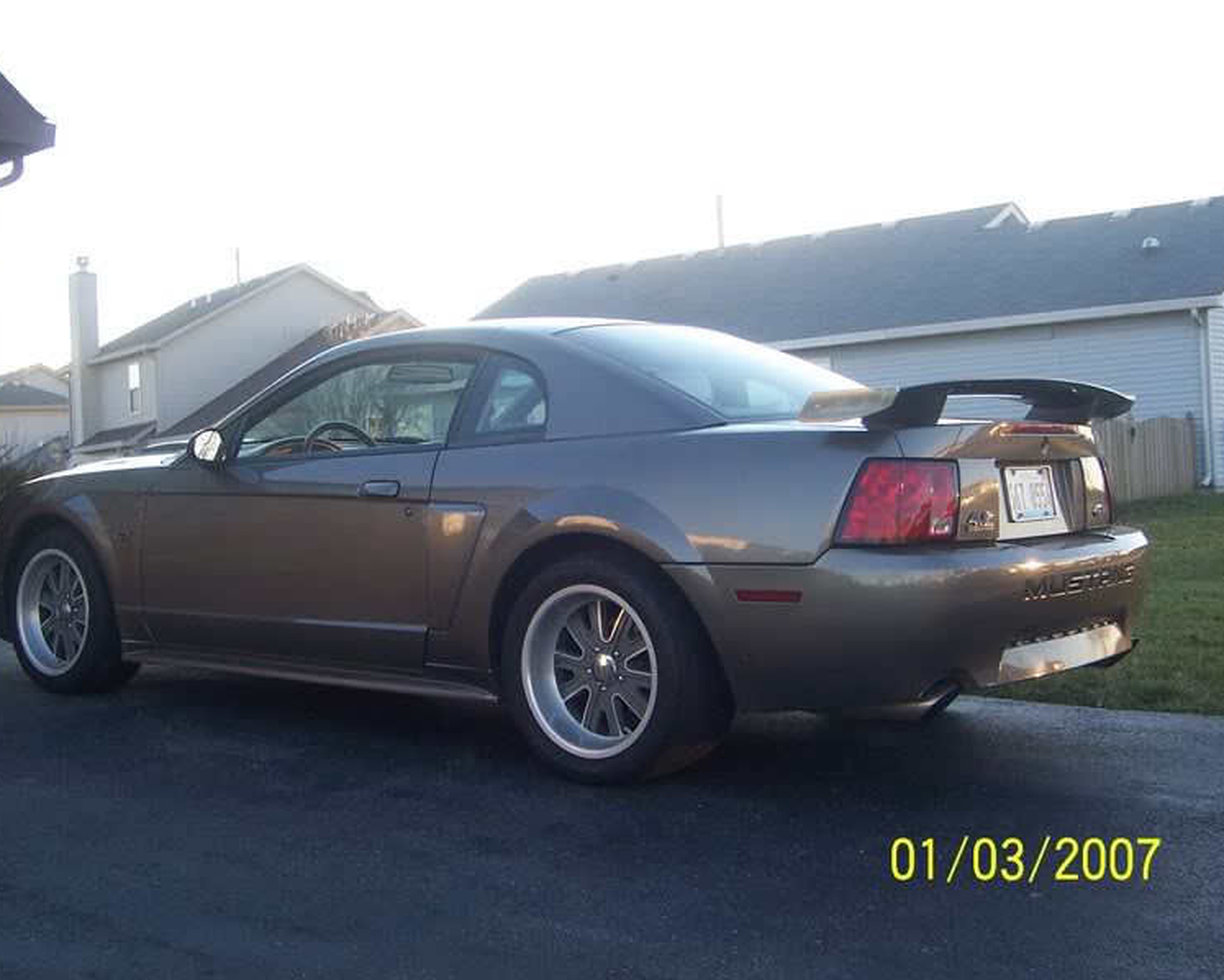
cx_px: 580
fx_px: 1667
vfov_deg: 32.8
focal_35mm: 46
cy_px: 490
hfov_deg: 40.3
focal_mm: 7.3
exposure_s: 1/125
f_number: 3.3
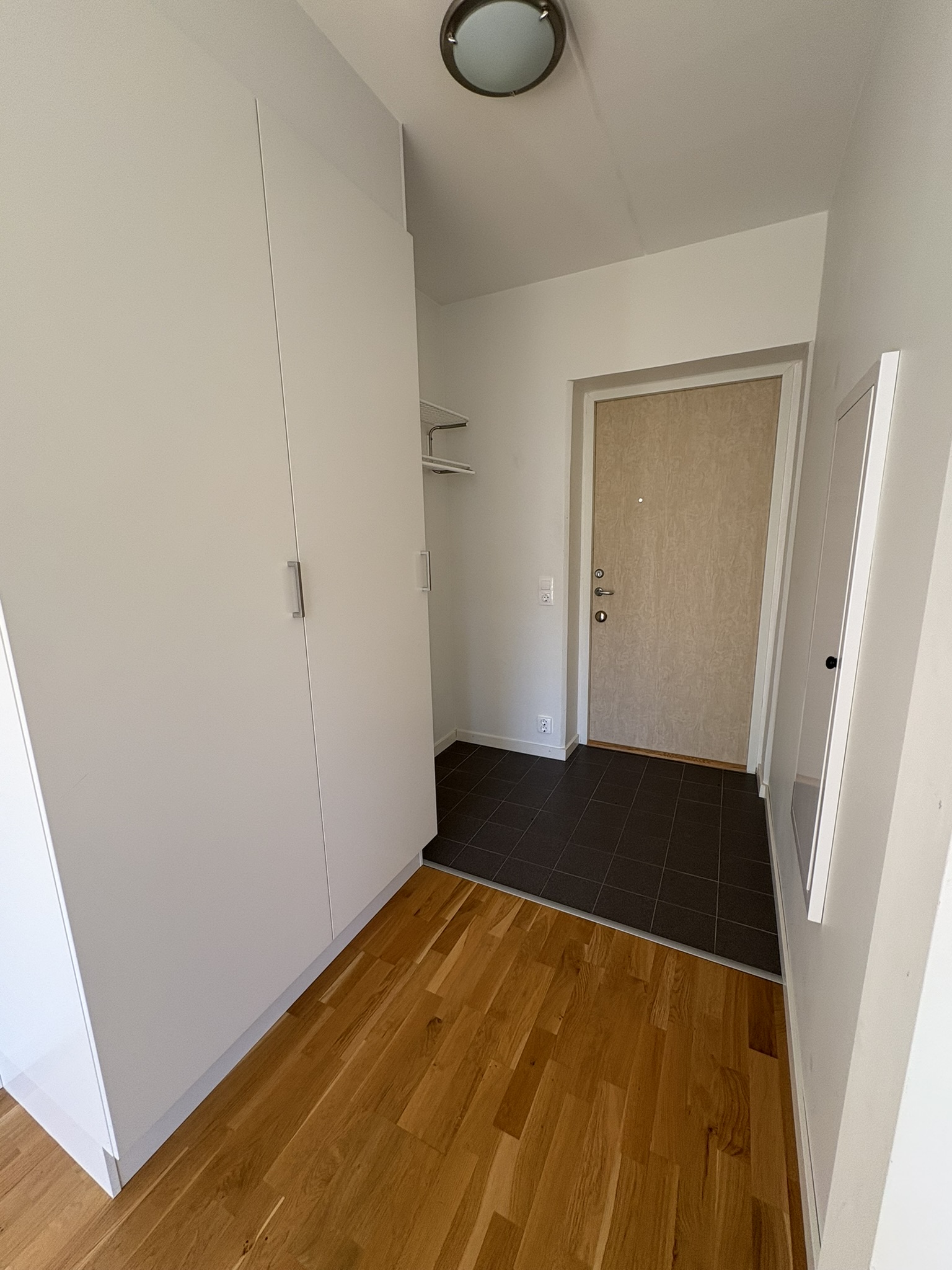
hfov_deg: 85.7
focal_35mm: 14
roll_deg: +0.8
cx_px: 476
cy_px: 635
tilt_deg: -10.6
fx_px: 513
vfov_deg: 102.1
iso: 100
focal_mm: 2.22
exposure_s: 1/99
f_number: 2.2
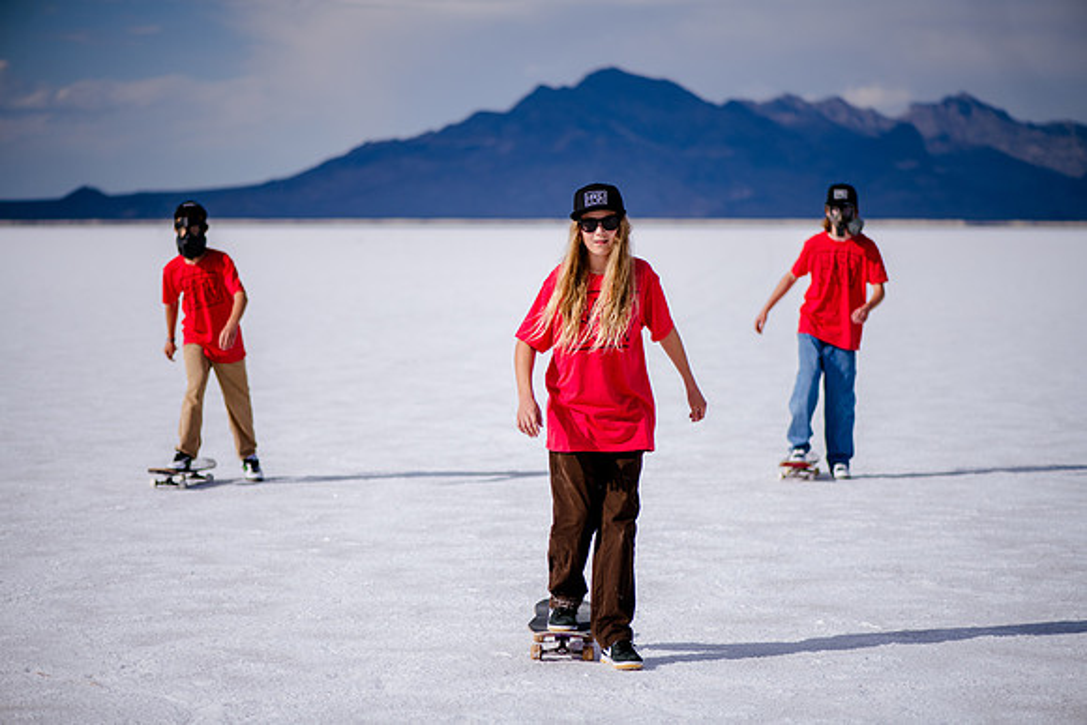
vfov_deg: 13.0
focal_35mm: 105
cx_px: 544
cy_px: 362
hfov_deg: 19.5
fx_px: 3171
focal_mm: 105
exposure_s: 1/6400
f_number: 2.8
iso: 125
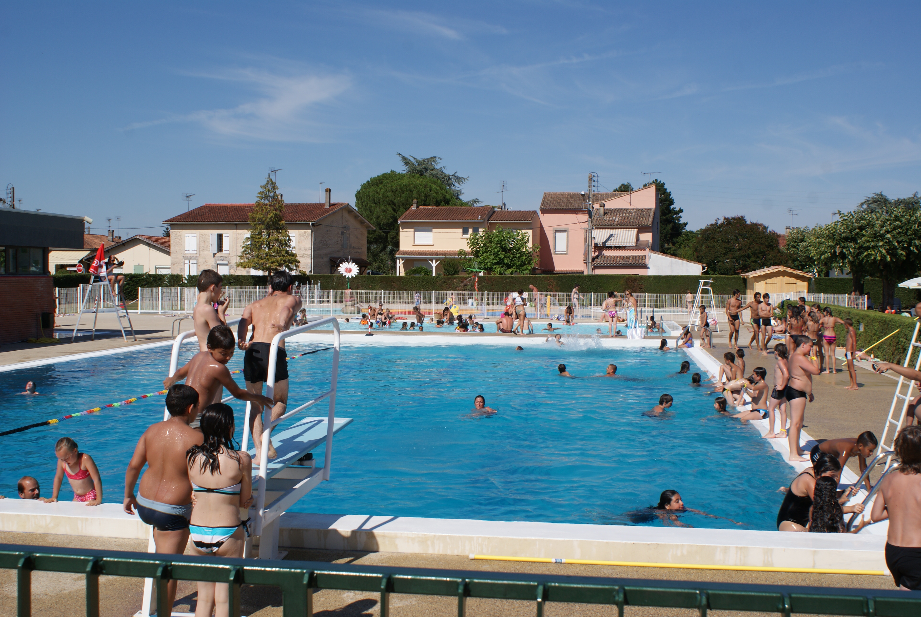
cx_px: 460
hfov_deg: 49.5
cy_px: 308
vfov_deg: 34.3
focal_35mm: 39
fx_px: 999
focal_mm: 26
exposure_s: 1/250
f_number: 11
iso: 100
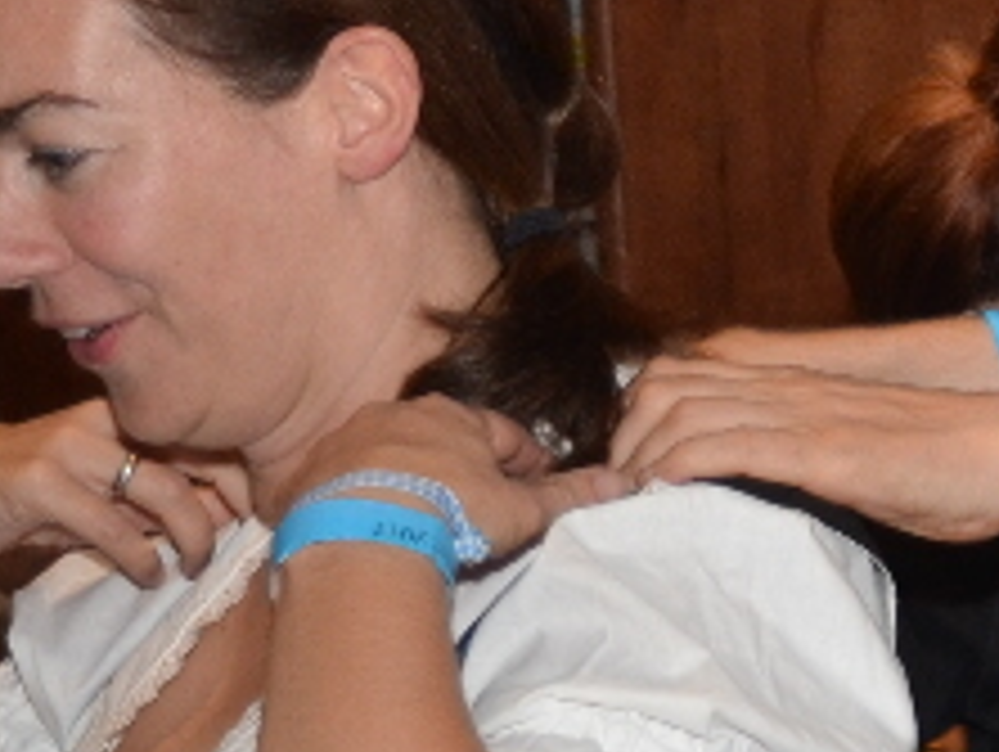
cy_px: 527
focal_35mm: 200
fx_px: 5768
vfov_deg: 7.4
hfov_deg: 8.6
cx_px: 2750
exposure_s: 1/60
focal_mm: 25
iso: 800
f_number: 4
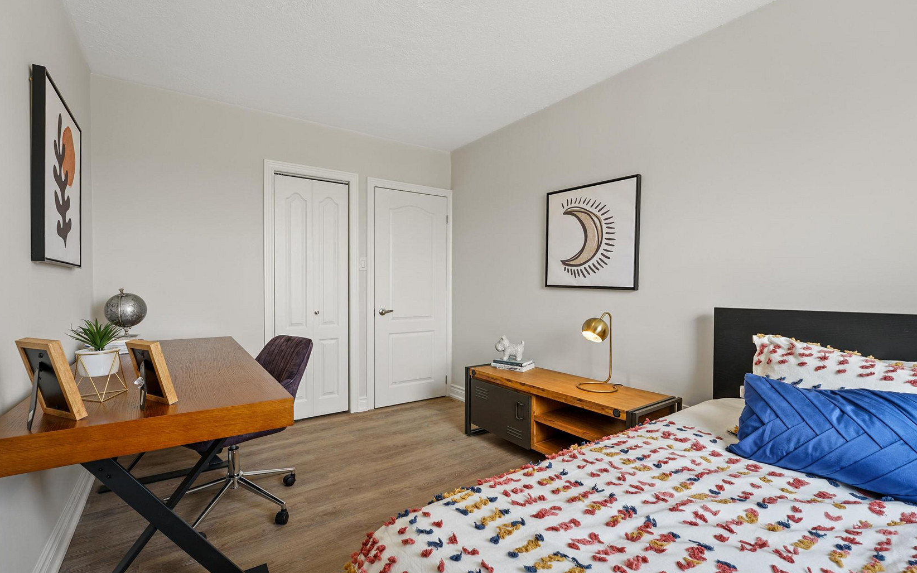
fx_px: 375
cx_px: 440
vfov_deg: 74.8
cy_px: 296
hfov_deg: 101.4
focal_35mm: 15
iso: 100
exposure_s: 1/5
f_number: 8
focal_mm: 14
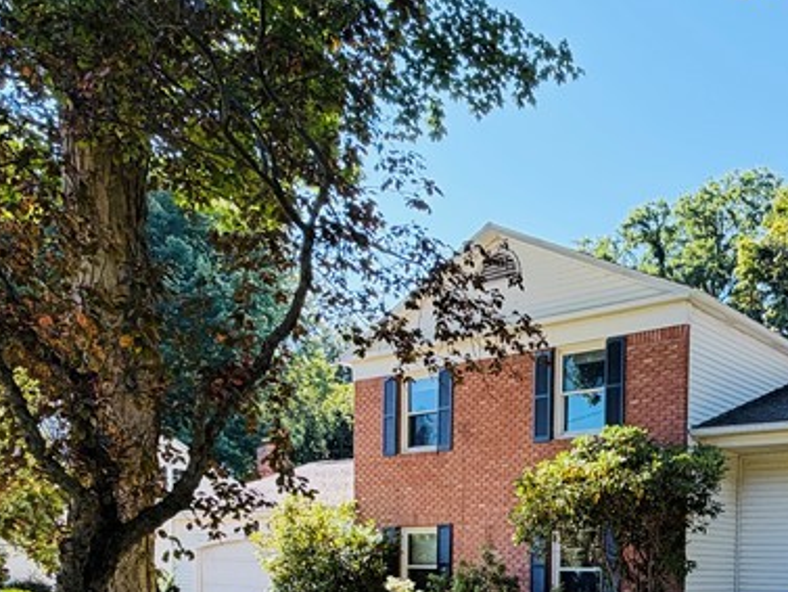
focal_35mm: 38
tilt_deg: -2.8
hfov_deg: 44.7
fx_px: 865
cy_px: 619
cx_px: 702
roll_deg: -1.6
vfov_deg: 33.8
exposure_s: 1/216
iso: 50
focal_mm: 2.22
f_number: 2.2
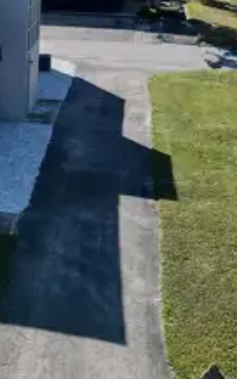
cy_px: 124
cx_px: -106
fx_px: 774
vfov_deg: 27.3
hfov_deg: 16.1
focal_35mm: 75
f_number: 2.8
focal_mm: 4.5
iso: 100
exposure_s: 1/725
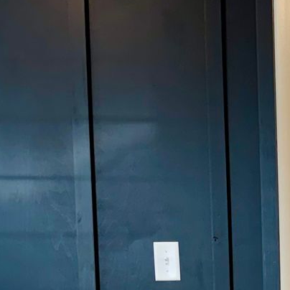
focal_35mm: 98
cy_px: 351
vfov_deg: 16.9
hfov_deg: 16.2
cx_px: 442
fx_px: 929
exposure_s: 1/120
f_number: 1.78
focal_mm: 6.76
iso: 100
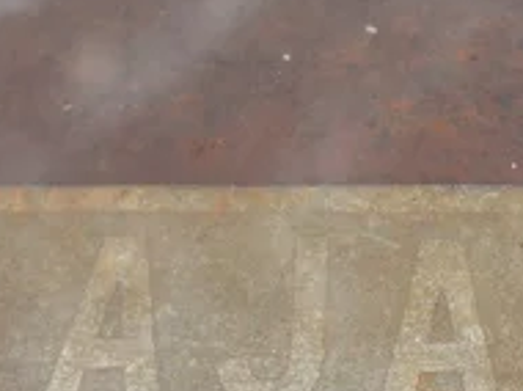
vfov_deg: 23.6
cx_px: 435
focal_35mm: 59
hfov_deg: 31.7
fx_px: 890
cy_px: 397
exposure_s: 1/125
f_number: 3
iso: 64
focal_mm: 5
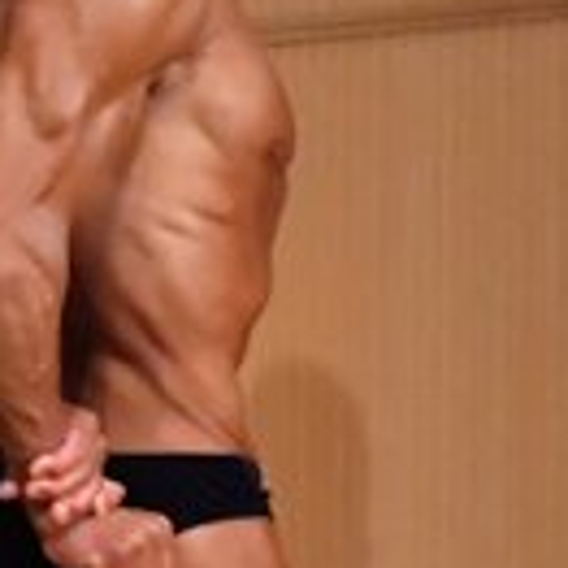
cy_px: 477
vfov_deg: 1.2
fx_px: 28013
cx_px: 839
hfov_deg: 1.2
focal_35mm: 1509
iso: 10000
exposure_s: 1/400
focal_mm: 200
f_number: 5.6
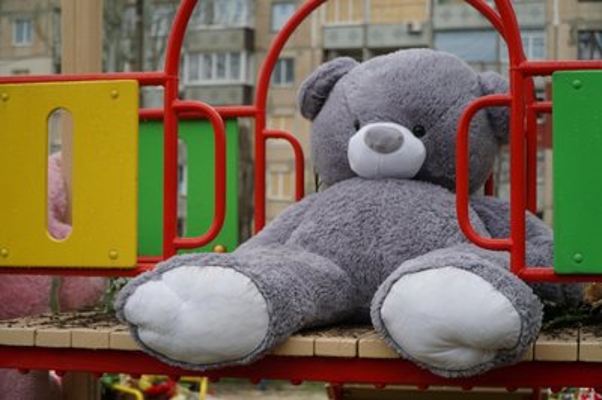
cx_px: 301
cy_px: 200
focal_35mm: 62
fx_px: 1028
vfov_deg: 22.0
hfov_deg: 32.7
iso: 500
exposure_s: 1/640
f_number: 4
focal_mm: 41
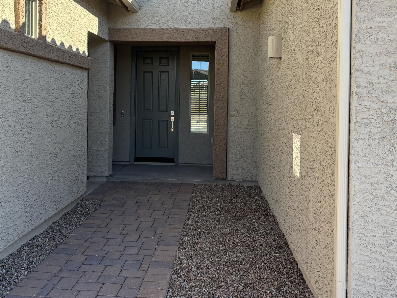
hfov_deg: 47.7
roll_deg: -1.1
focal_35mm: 39
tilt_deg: -1.1
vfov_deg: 36.5
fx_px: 447
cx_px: 167
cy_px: 105
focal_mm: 5.96
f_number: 1.6
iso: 50
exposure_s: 1/634
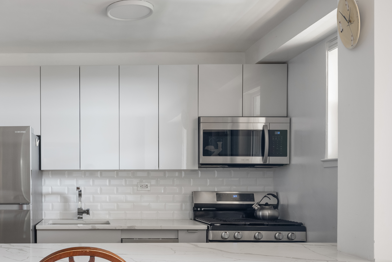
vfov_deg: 33.6
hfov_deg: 45.2
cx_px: 42
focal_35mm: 39
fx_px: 425
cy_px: 194
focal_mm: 19.5
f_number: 10
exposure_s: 1/1.25
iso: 400
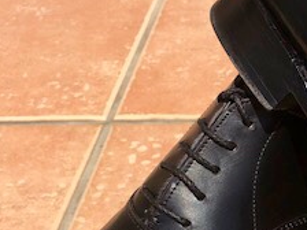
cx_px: 348
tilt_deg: -37.8
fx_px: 709
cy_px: 185
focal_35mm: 80
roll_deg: +0.6
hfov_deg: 22.8
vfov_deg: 18.3
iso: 20
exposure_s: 1/2525
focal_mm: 3.99
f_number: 1.8
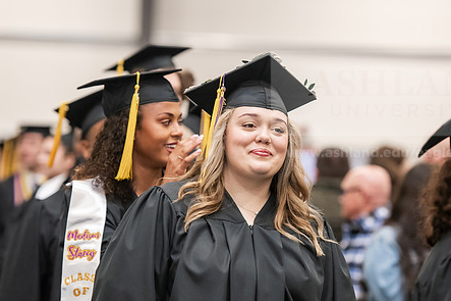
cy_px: 174
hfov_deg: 10.8
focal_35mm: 190
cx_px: 240
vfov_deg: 7.2
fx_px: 2379
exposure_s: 1/200
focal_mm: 145
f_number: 3.2
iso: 2500
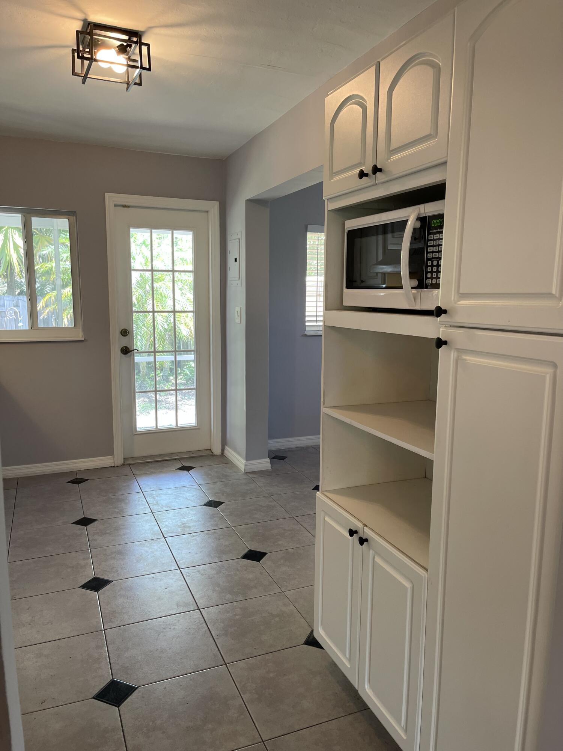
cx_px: 282
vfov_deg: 67.3
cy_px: 376
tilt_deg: -8.4
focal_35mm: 26
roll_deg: +0.2
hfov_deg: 53.1
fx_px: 564
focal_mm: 5.1
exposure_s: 1/60
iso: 100
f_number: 1.6
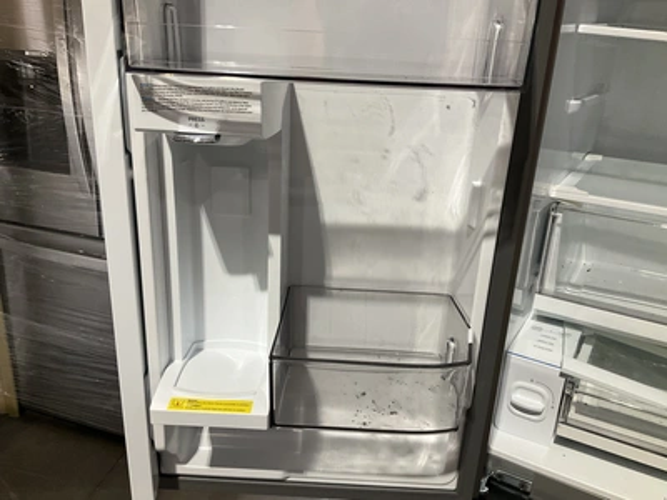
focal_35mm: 29
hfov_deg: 61.7
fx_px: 559
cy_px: 250
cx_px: 334
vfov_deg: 48.2
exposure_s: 1/60
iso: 100
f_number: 1.8
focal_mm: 3
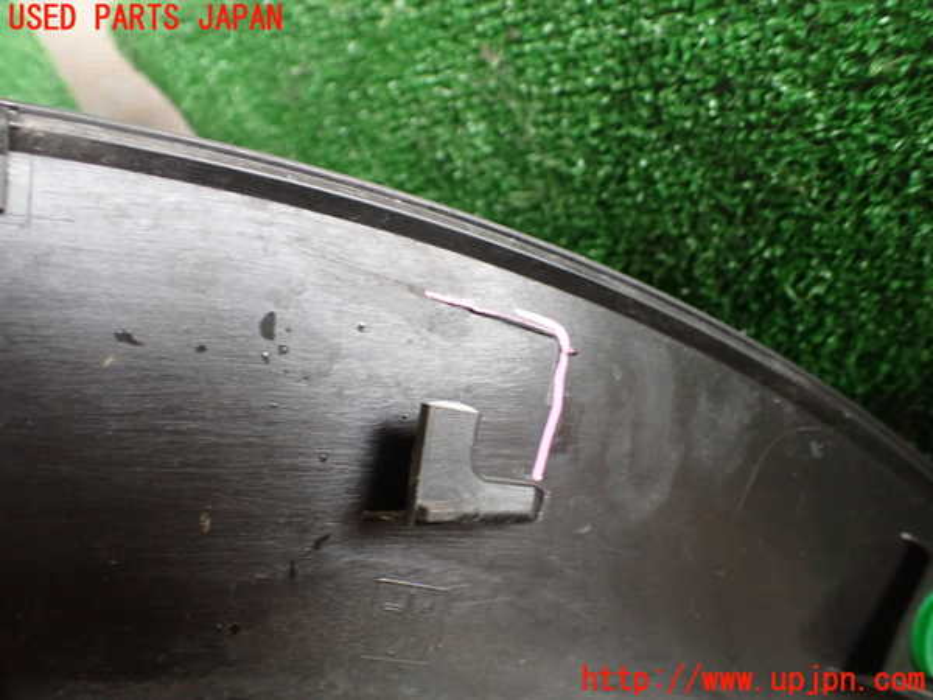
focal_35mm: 30
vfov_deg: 46.8
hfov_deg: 60.0
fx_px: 809
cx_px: 466
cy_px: 350
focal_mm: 5.4
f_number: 2.3
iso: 800
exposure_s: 1/40
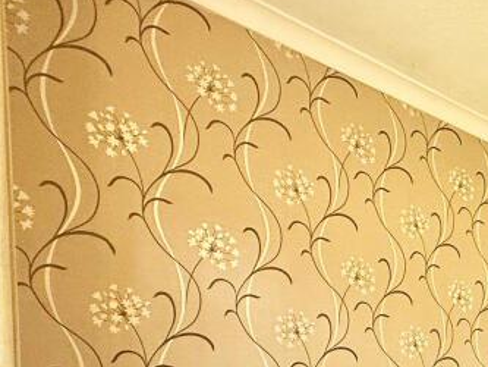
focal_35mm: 43
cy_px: 439
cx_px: 598
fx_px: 606
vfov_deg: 29.1
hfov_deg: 34.3
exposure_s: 1/99
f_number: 2.2
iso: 250
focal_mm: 2.22
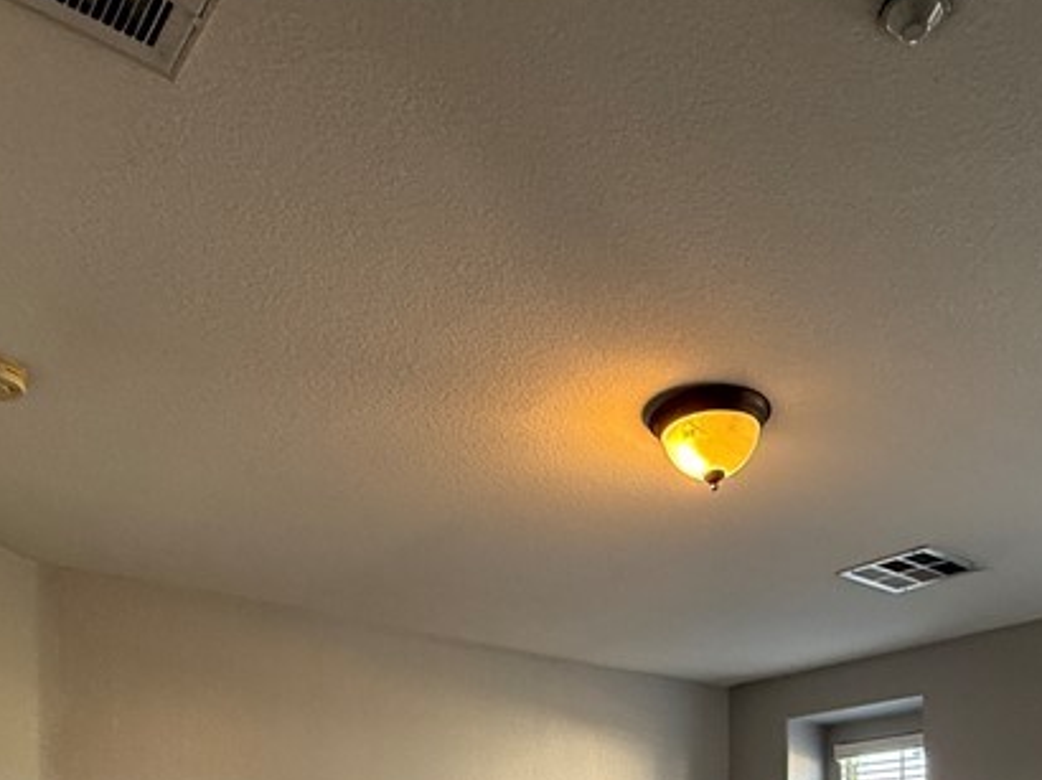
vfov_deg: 33.2
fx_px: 1053
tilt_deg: -1.0
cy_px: 938
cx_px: 628
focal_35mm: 35
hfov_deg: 52.3
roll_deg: +0.5
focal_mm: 2.22
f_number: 2.2
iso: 320
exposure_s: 1/120
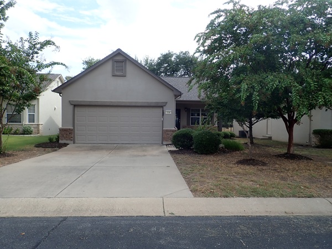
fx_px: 240
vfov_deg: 54.9
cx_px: 166
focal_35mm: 25
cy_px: 124
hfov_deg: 69.4
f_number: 2.8
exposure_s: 1/640
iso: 100
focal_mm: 4.5
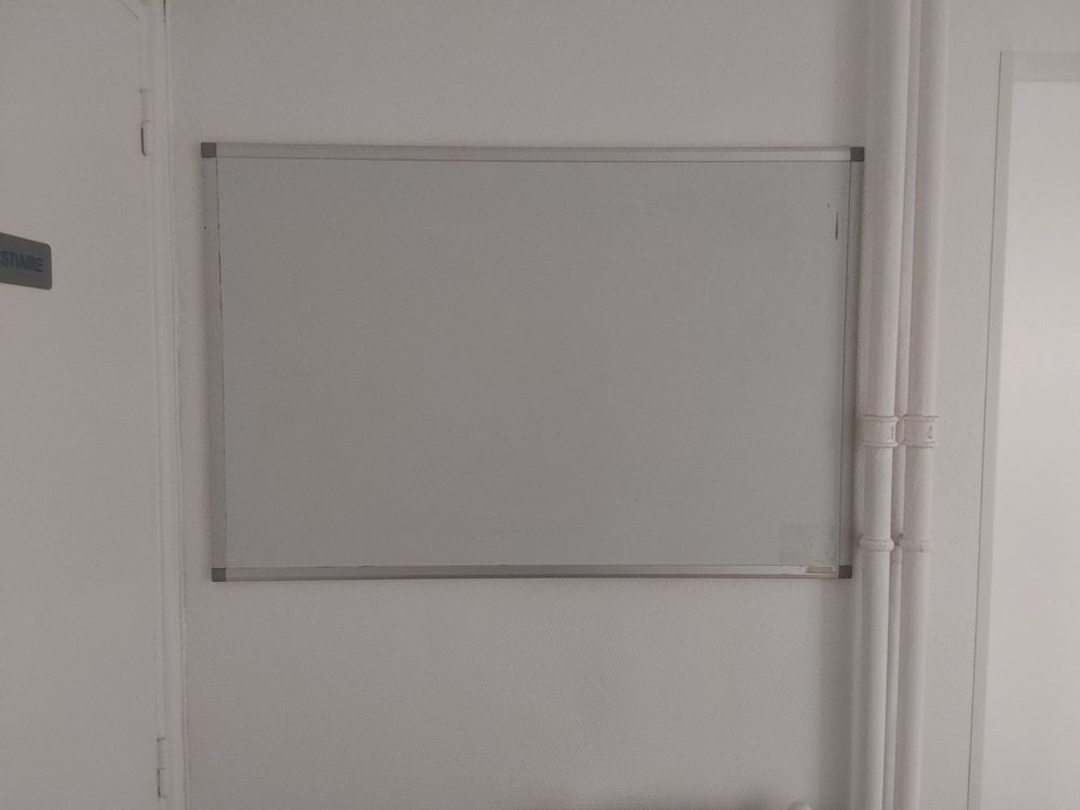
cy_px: 405
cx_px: 540
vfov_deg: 49.7
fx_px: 874
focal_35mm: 28
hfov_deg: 63.4
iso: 250
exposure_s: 1/33.3
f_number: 1.9
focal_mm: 2.91
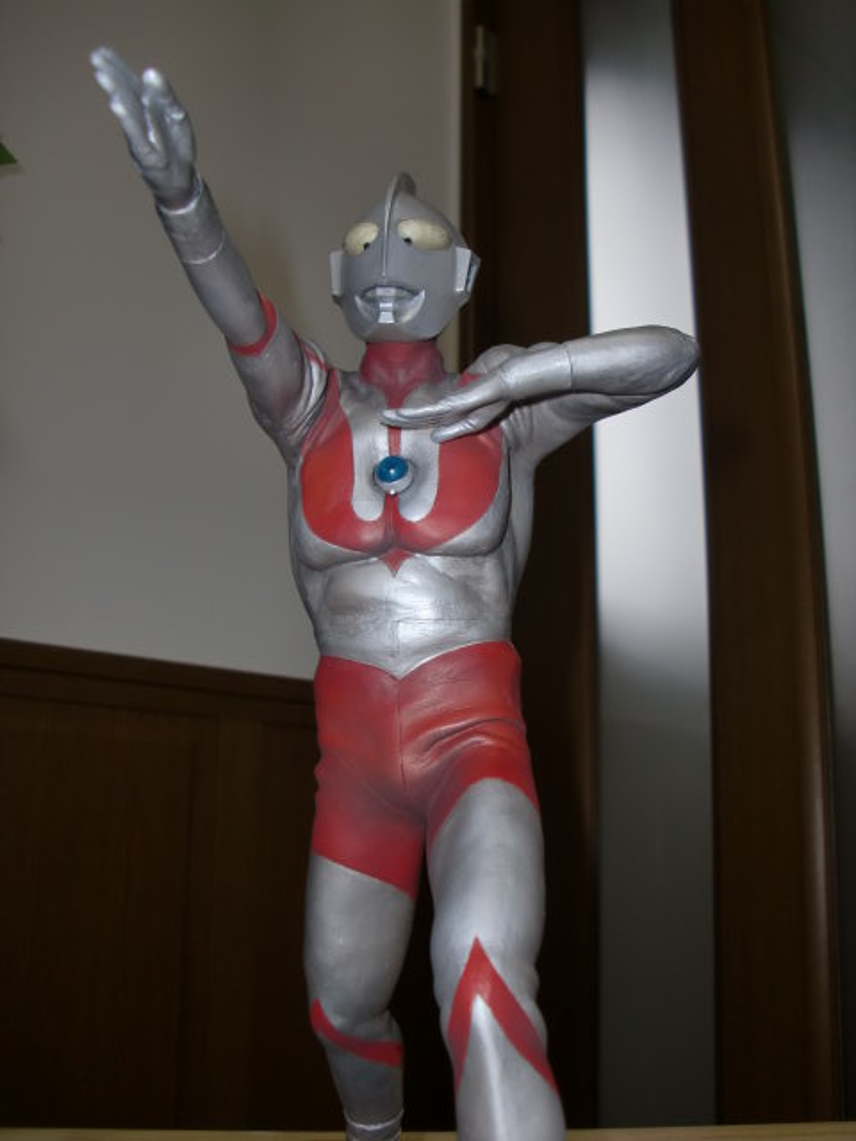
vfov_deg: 51.4
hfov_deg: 39.7
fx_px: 1187
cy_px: 570
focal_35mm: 36
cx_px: 428
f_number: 2.8
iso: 64
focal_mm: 6.3
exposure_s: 1/50
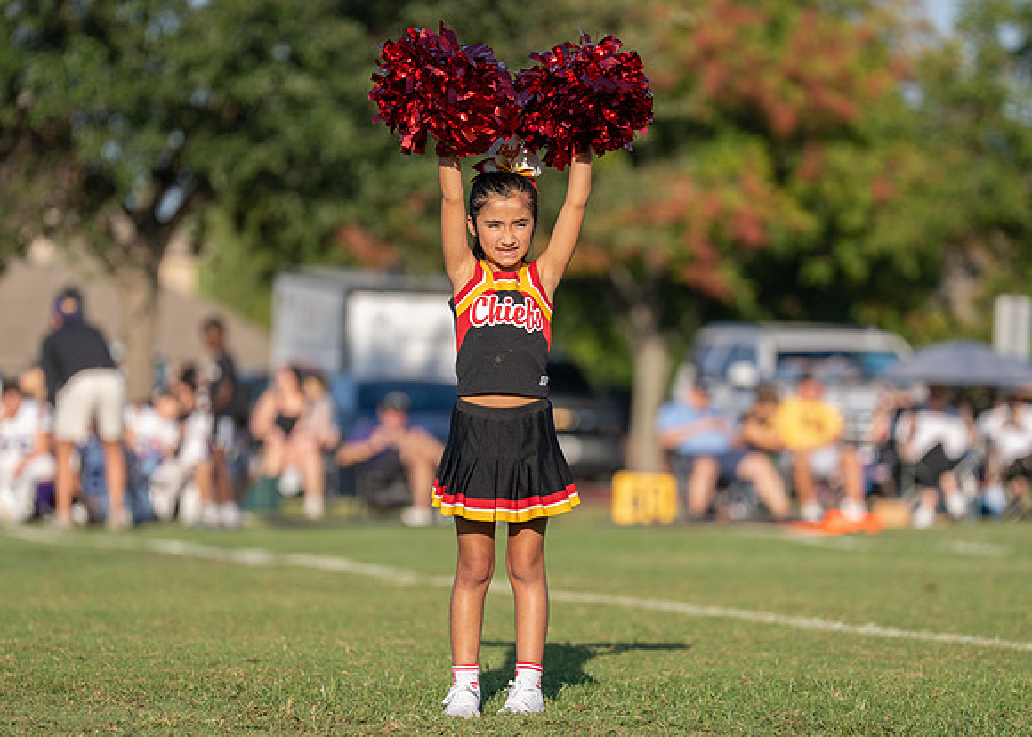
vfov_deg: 6.1
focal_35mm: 238
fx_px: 6960
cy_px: 394
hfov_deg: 8.5
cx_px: 514
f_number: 2.8
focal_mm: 176
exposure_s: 1/5000
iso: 320
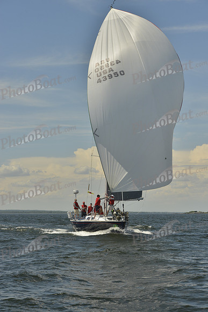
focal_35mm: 75
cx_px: 104
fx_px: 650
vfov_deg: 27.0
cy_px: 156
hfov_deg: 18.2
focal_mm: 75
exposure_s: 1/1600
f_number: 9
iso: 280
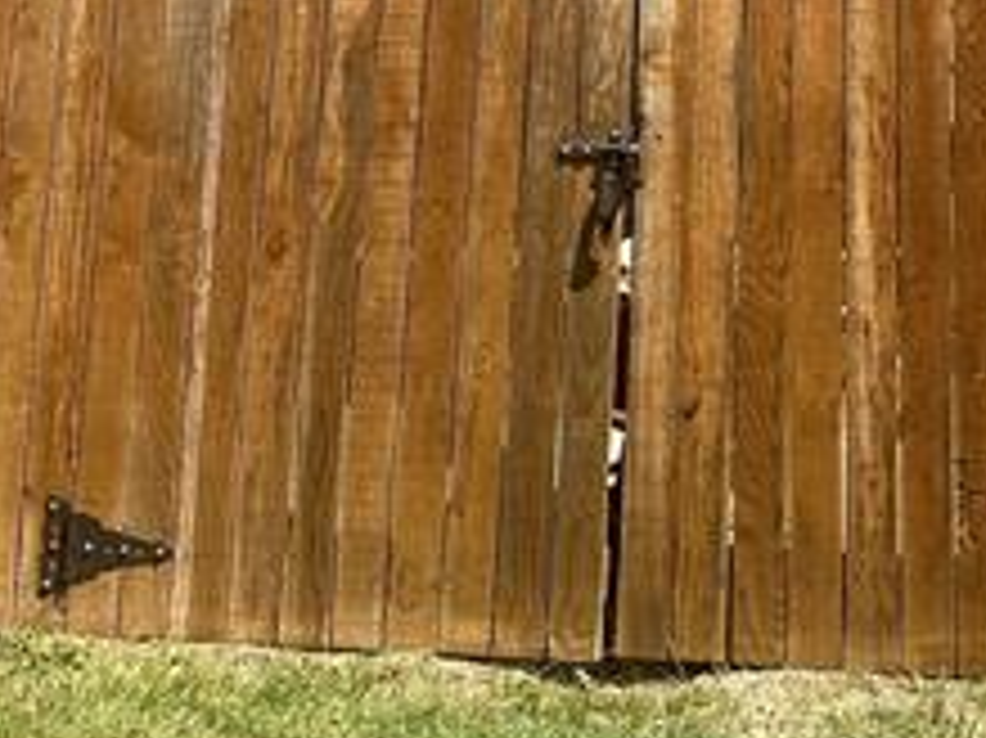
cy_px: -202
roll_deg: +0.0
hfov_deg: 25.3
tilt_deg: +11.9
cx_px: 770
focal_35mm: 76
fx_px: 2164
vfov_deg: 18.2
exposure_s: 1/2513
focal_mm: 5.7
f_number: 1.5
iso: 50
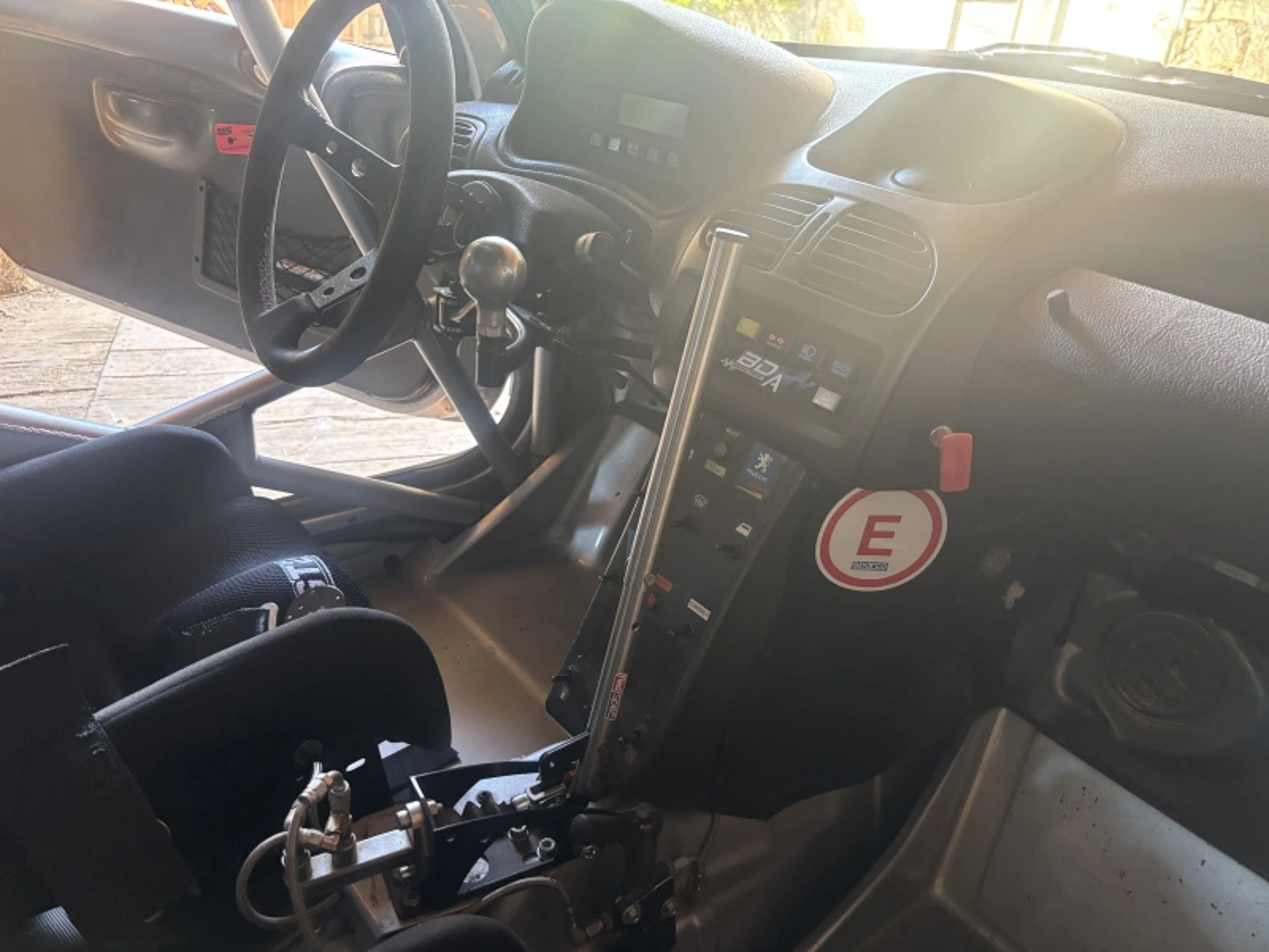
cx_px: 634
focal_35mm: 26
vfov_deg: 53.1
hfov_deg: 67.3
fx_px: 953
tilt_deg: -28.0
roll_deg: -4.9
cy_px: 476
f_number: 1.6
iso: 500
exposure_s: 1/48
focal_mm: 5.96
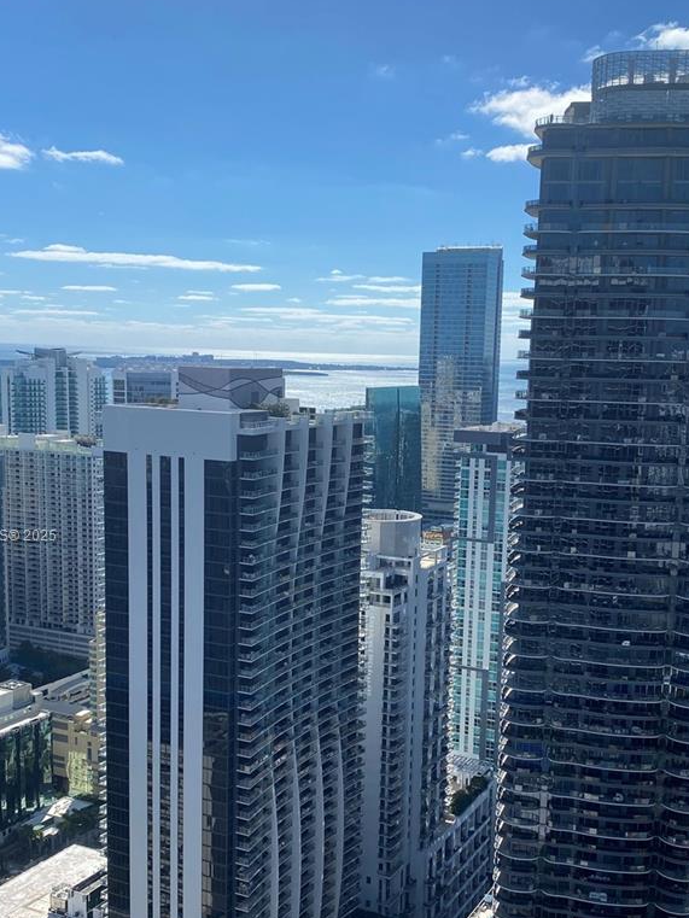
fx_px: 1088
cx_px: 379
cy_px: 537
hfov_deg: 35.1
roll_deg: -1.4
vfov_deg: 45.6
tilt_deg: -9.0
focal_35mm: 41
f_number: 1.8
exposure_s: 1/4115
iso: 32
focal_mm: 4.25
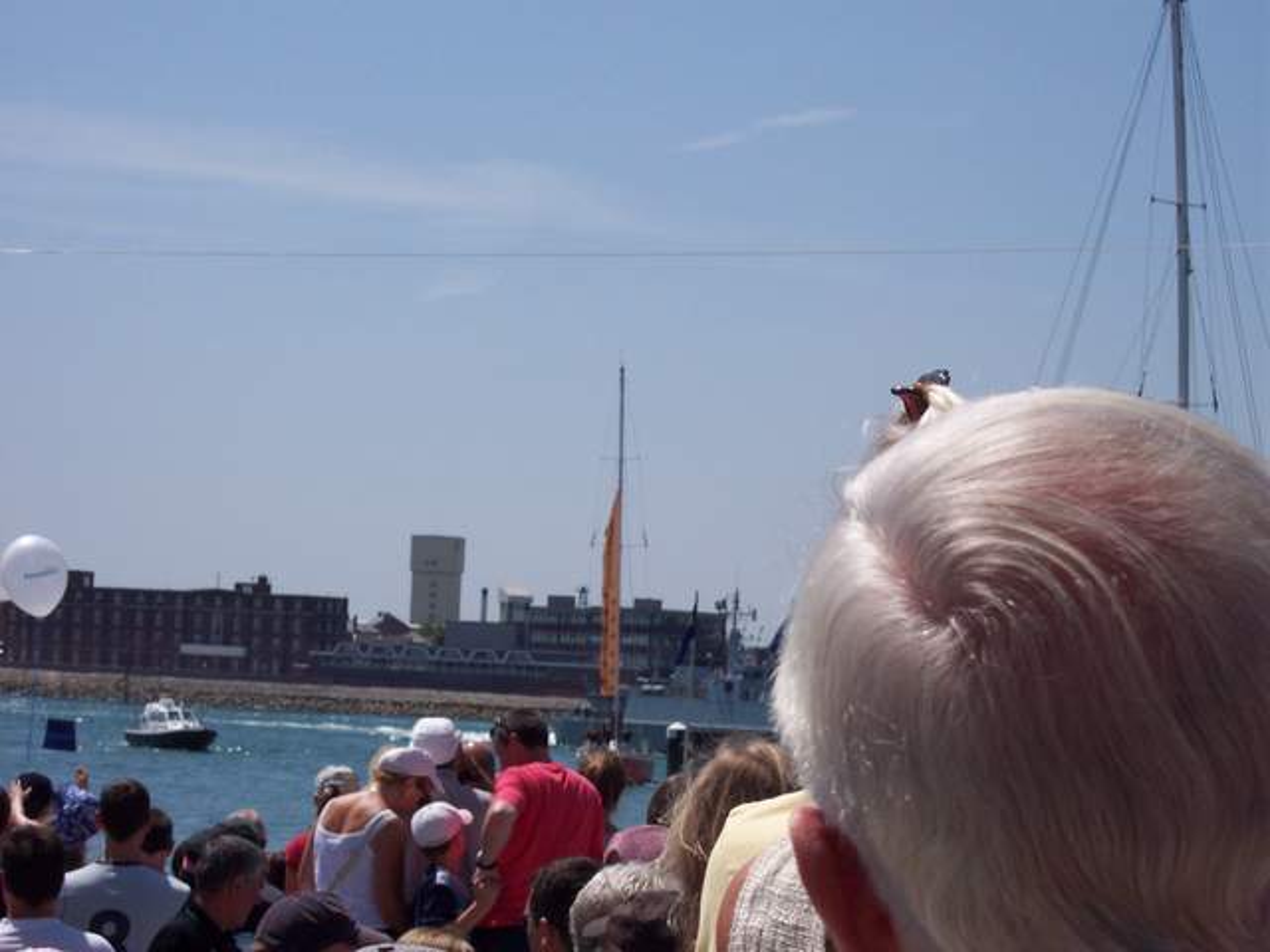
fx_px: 4182
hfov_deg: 17.3
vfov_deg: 13.0
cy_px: 476
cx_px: 635
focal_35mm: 114
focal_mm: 24
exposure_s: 1/500
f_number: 8
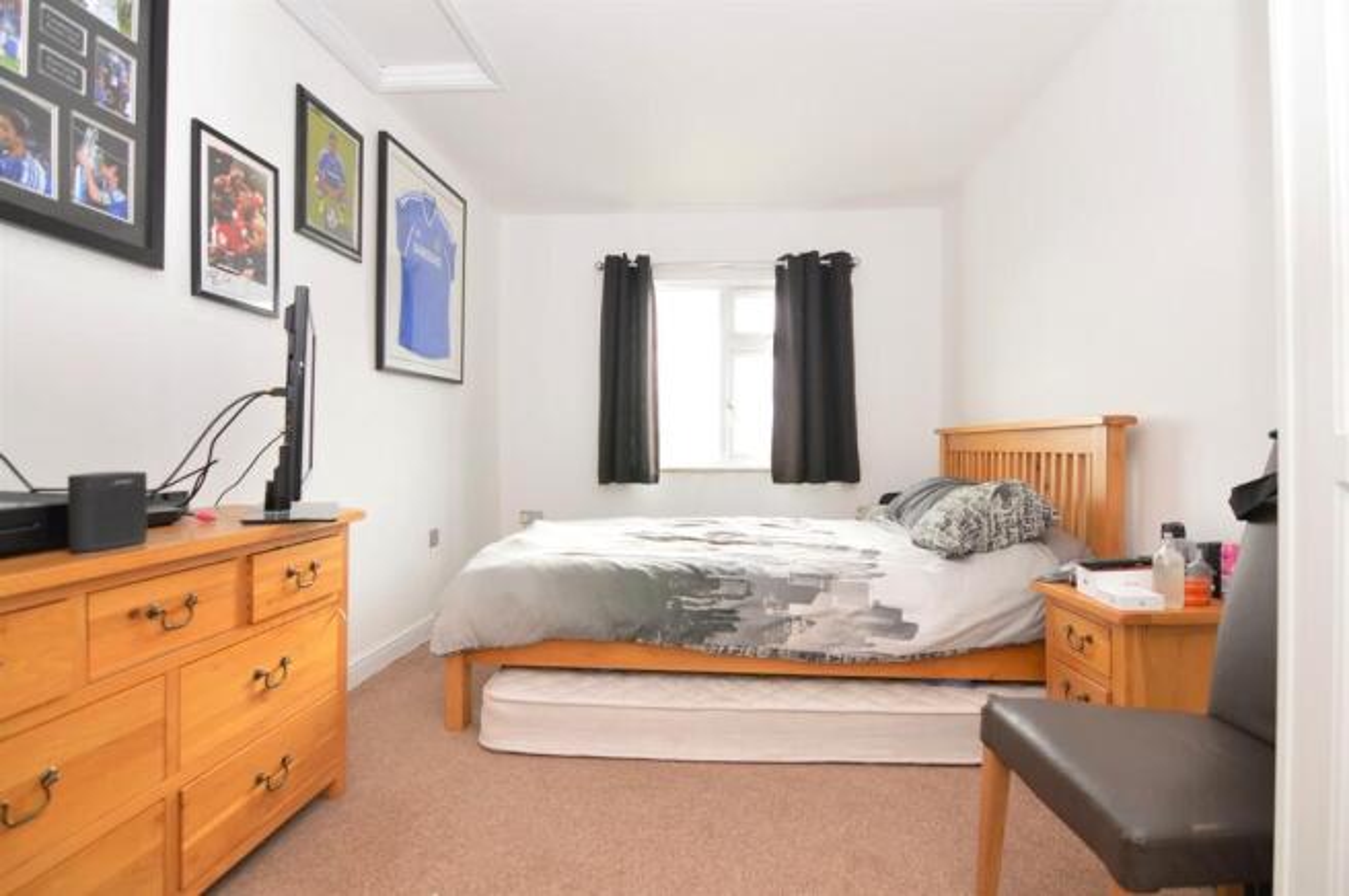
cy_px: 448
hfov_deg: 95.0
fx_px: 618
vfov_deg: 71.9
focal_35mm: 16
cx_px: 674
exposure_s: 1/60
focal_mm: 11
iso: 400
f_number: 4
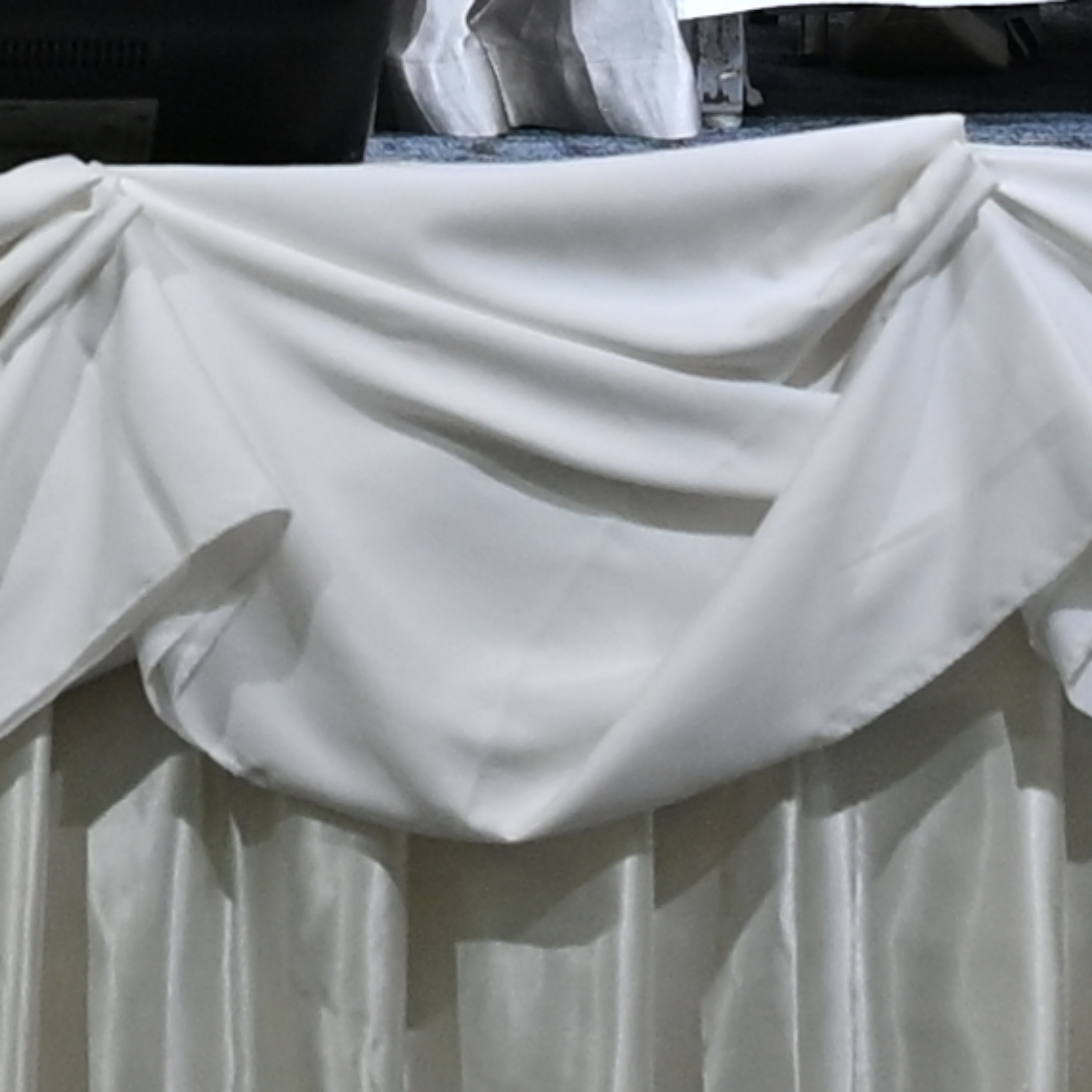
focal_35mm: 396
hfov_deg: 4.4
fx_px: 14133
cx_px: -319
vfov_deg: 4.3
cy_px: -1547
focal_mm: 44
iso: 400
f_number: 4
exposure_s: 1/125
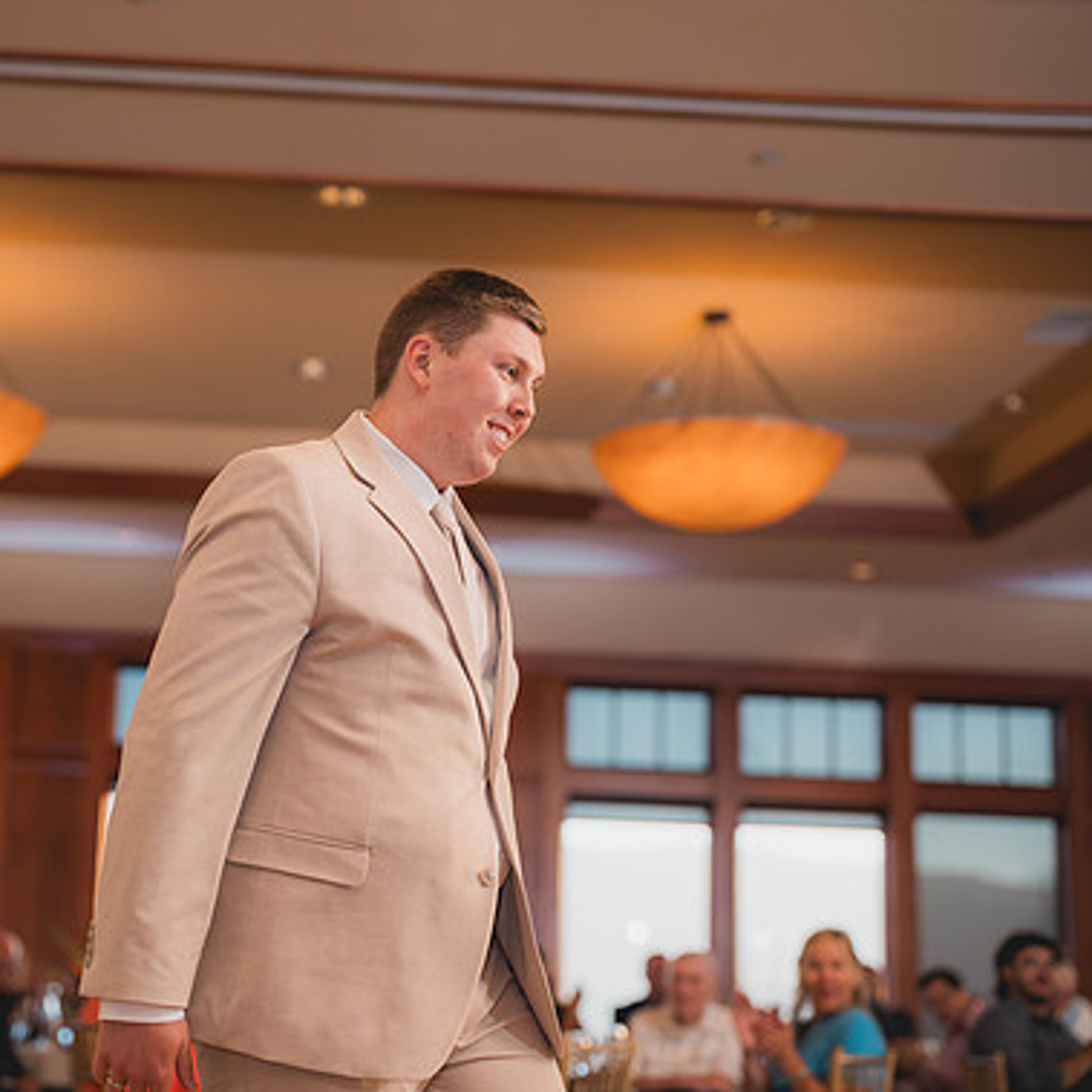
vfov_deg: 26.5
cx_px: 279
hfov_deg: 26.2
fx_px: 2320
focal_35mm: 65
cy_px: 552
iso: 125
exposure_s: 1/250
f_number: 1.8
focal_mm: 50
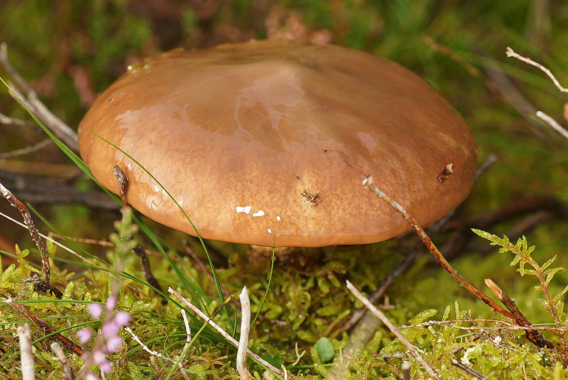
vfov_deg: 10.2
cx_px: 284
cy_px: 190
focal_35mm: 135
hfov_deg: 15.2
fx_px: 2131
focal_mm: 90
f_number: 8
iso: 100
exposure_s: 1/60
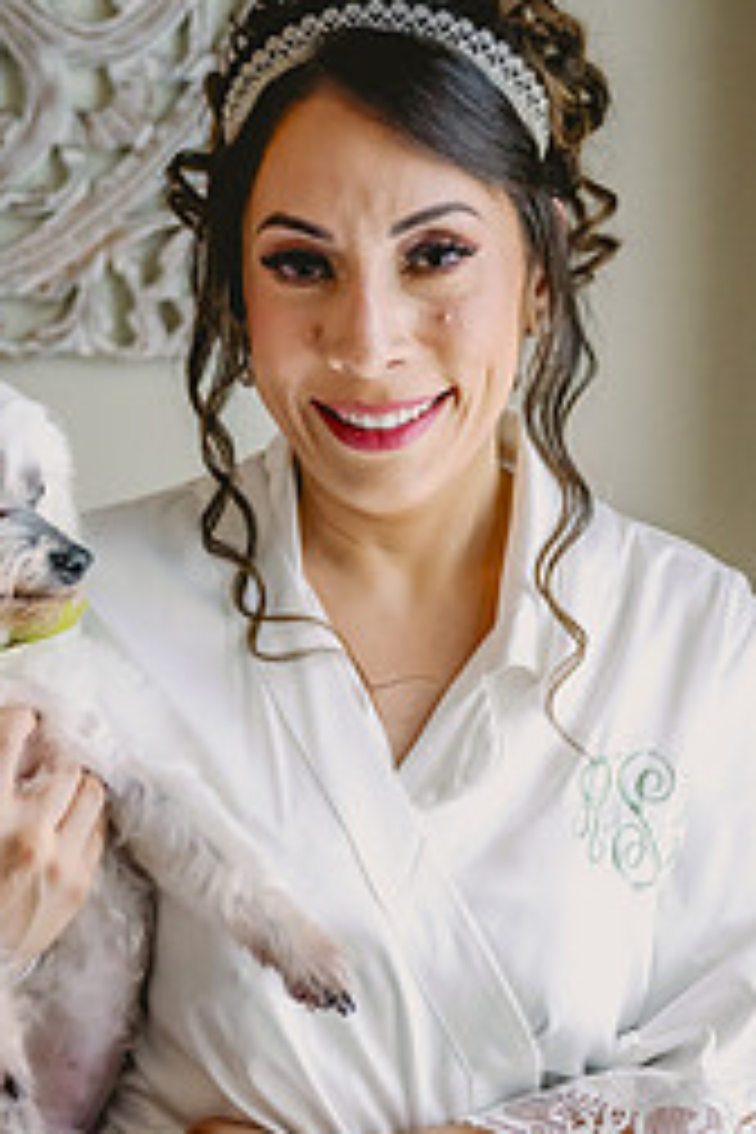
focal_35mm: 93
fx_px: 2929
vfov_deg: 21.9
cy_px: 698
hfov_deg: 14.7
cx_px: 320
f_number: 2.8
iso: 3200
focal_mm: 52
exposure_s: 1/640
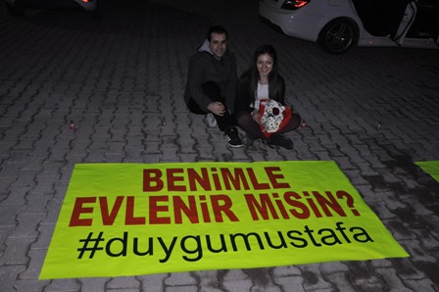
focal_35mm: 32
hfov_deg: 59.5
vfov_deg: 41.7
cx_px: 220
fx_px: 384
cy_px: 146
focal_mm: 21
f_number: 3.8
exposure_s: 1/60
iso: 800
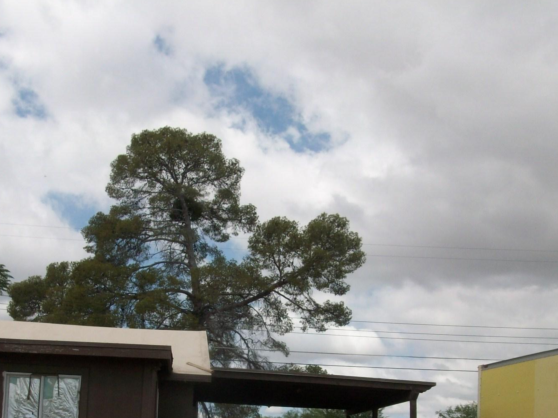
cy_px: 317
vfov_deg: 27.6
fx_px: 838
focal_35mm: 52
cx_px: 274
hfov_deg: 36.8
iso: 64
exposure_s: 1/499
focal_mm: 5.7
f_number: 5.5
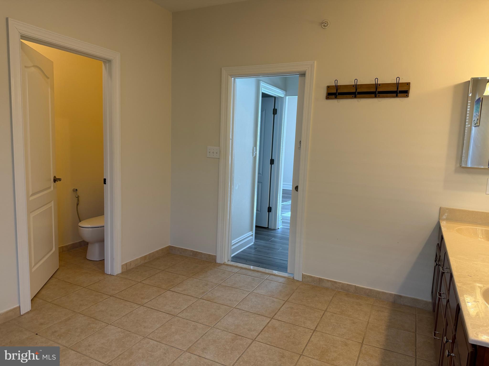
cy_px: 183
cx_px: 244
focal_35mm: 24
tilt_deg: -8.5
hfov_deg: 71.6
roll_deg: -1.8
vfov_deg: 56.8
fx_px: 339
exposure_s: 1/120
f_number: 1.78
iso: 160
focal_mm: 6.76
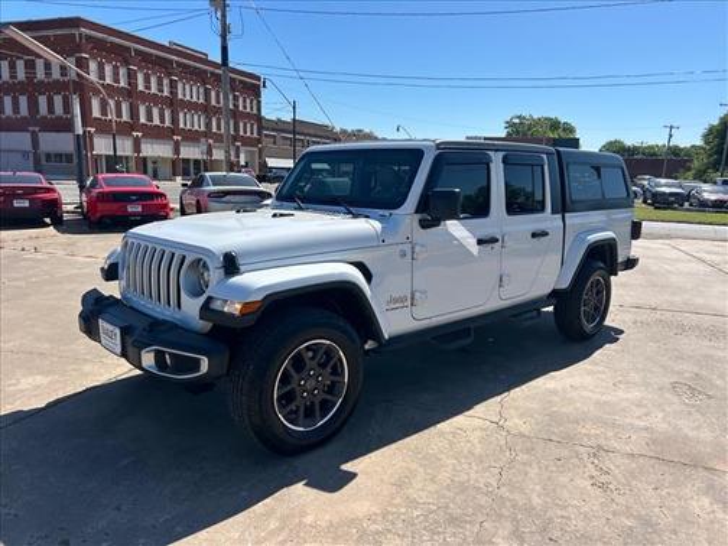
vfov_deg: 53.1
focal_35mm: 26
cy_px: 273
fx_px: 547
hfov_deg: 67.3
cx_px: 364
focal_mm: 5.7
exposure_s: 1/4831
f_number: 1.5
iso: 50
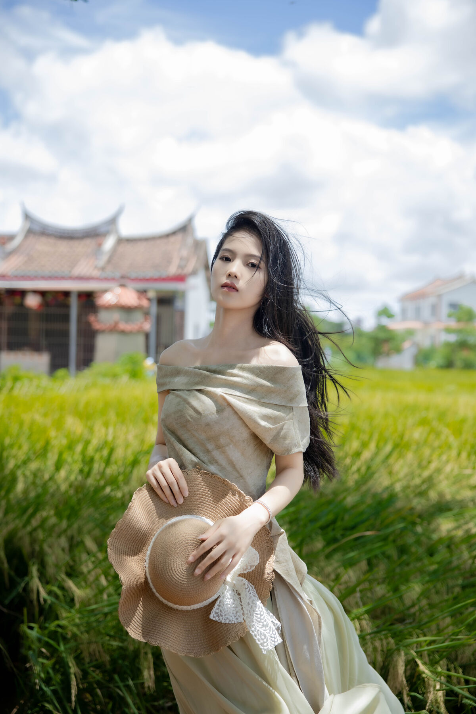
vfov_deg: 39.6
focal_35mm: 50
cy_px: 357
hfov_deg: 27.0
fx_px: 992
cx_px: 238
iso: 100
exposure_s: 1/640
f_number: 2.8
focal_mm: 50
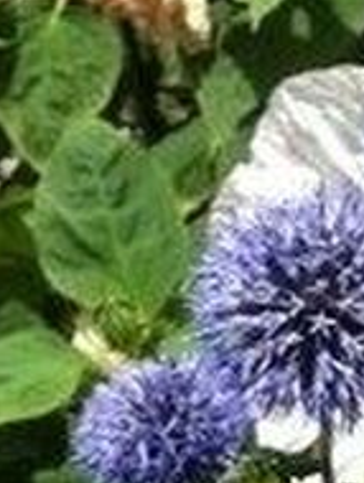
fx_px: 2056
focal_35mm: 147
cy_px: 941
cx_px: 487
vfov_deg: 12.0
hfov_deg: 9.9
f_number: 2.8
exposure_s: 1/1160
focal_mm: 3.85
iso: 80
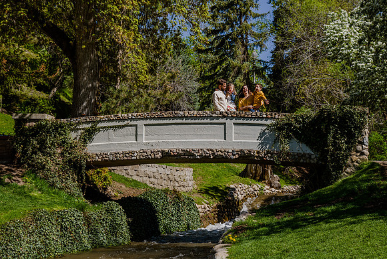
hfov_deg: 30.2
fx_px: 717
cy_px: 130
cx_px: 198
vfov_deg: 20.4
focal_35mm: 67
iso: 200
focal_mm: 62
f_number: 10
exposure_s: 1/160
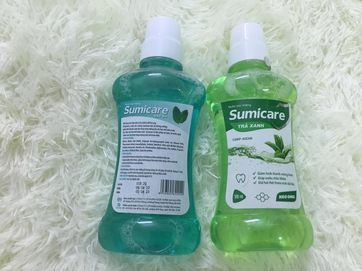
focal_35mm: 31
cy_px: 136
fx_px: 324
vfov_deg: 45.4
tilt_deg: -72.9
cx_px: 181
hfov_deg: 58.4
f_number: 2.4
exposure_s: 1/33
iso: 200
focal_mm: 3.3
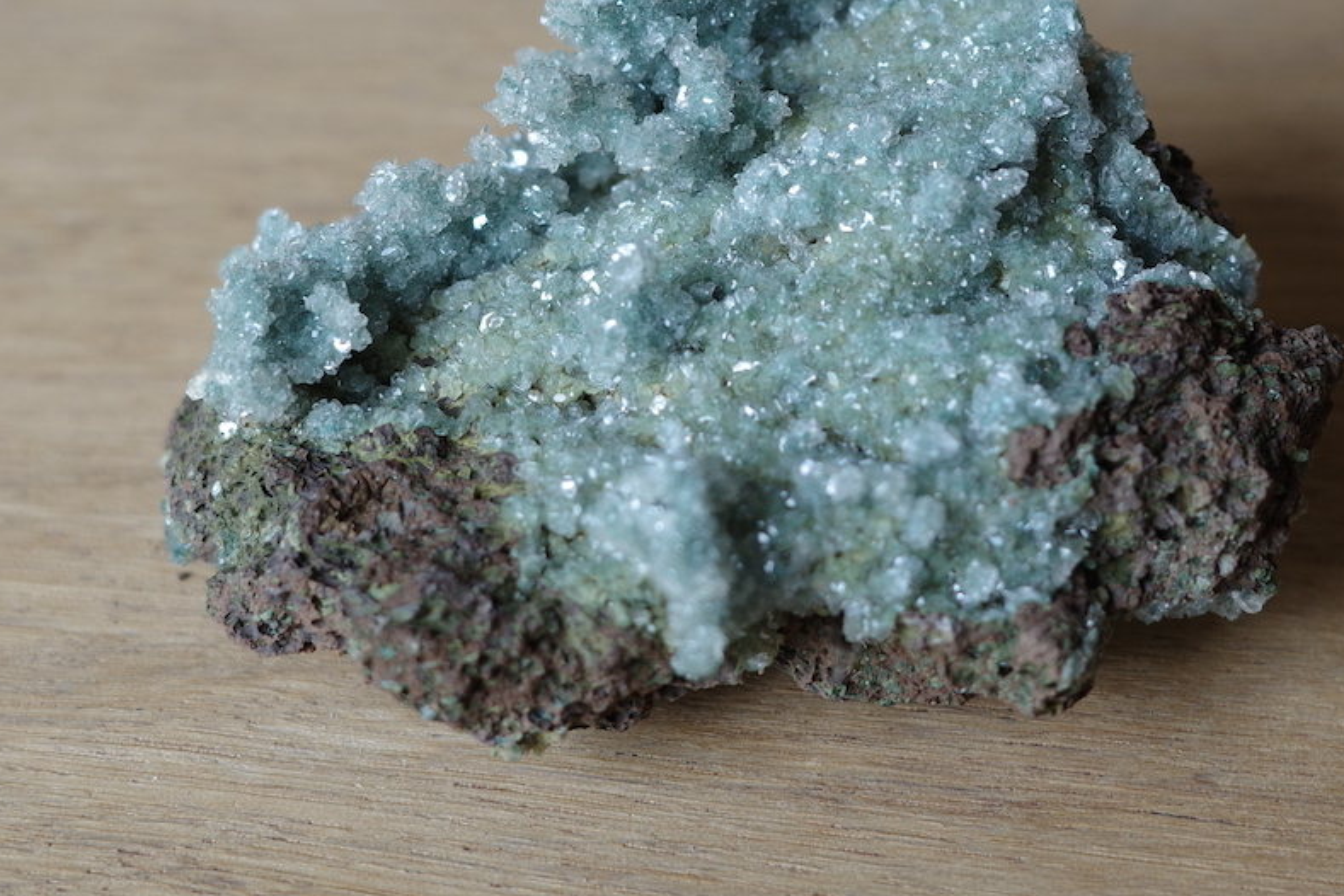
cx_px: 787
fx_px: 2837
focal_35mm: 76
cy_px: 237
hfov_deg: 26.6
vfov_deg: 17.9
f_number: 2.8
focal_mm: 26
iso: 200
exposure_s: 1/125
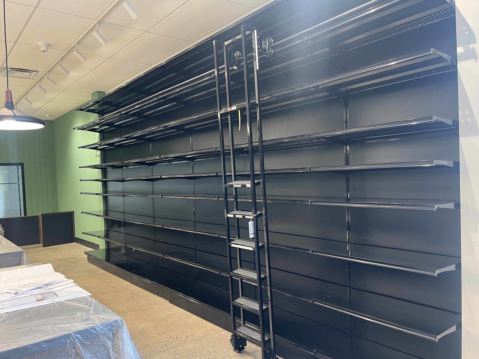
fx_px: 374
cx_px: 232
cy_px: 186
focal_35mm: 27
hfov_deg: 65.3
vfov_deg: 51.3
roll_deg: +3.0
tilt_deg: -5.5
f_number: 1.6
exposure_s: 1/60
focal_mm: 5.1
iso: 125
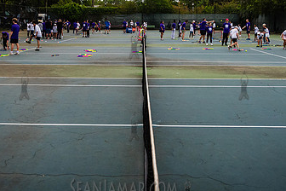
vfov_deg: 24.7
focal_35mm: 54
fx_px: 429
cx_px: 134
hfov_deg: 36.9
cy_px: 44
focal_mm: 31
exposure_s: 1/2500
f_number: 5
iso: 1600
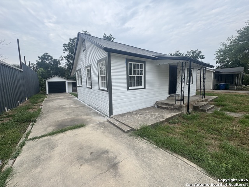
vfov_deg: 85.7
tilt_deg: -5.7
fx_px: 101
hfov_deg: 102.1
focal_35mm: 14
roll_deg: +1.4
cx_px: 124
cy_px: 94
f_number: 2.2
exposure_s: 1/501
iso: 40
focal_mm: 2.22
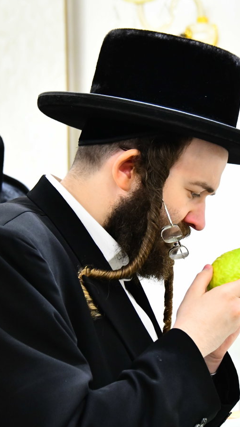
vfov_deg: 14.3
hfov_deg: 8.1
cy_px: 211
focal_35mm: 150
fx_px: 1696
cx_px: 160
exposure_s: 1/200
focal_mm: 92
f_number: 5.3
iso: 5000
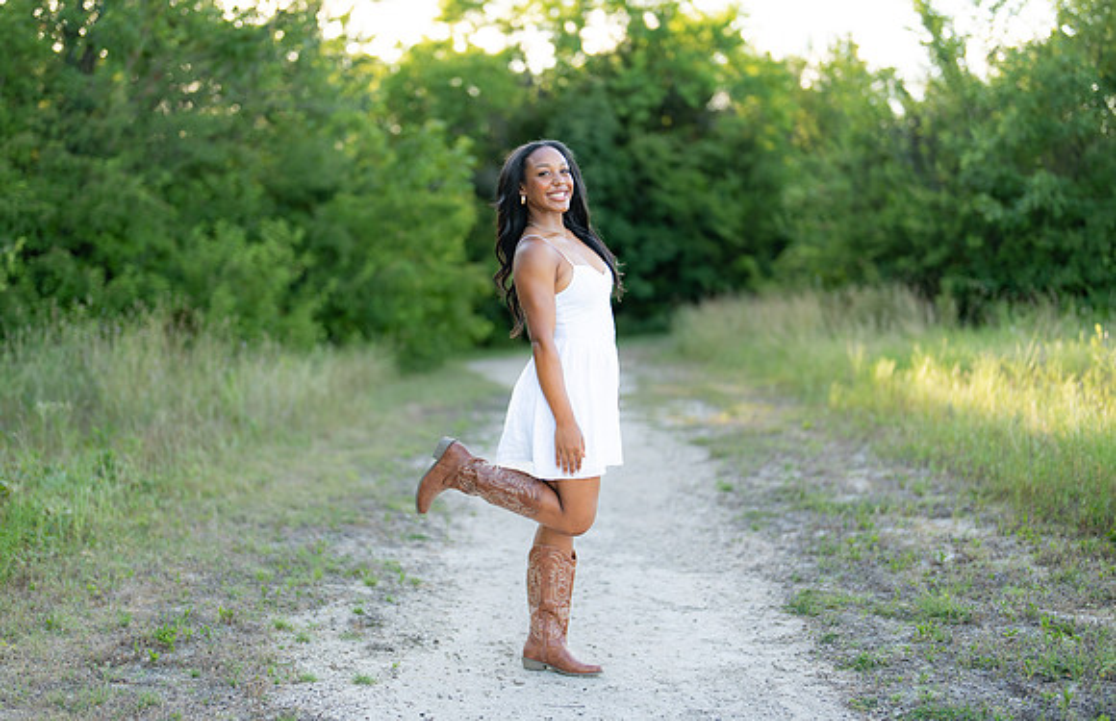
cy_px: 364
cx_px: 514
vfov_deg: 23.1
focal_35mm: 57
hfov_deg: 35.1
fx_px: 1764
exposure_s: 1/1000
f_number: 1.2
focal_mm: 50
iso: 100
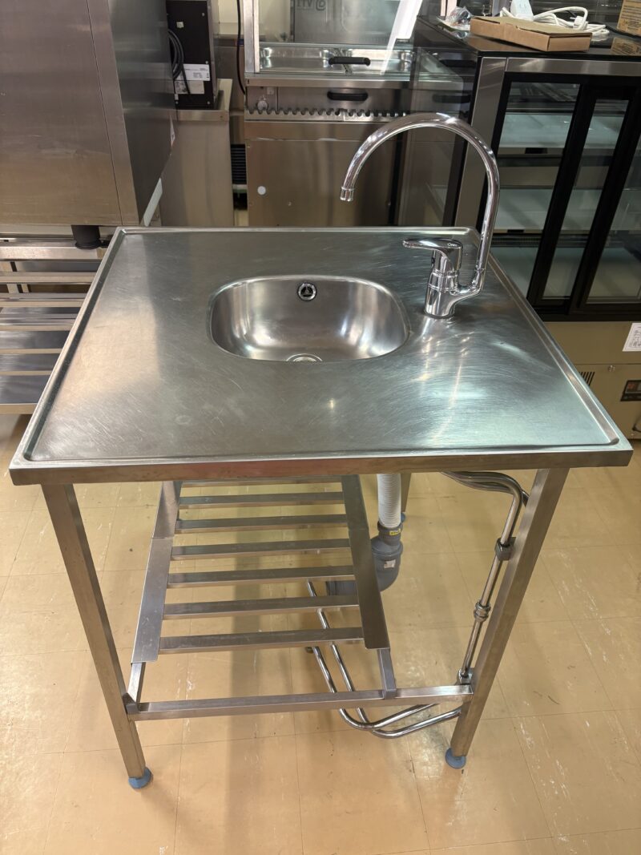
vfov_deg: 67.3
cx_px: 320
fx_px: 642
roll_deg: -2.4
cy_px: 428
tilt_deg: -36.8
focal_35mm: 26
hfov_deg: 53.1
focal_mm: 5.96
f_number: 1.6
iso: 125
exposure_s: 1/50
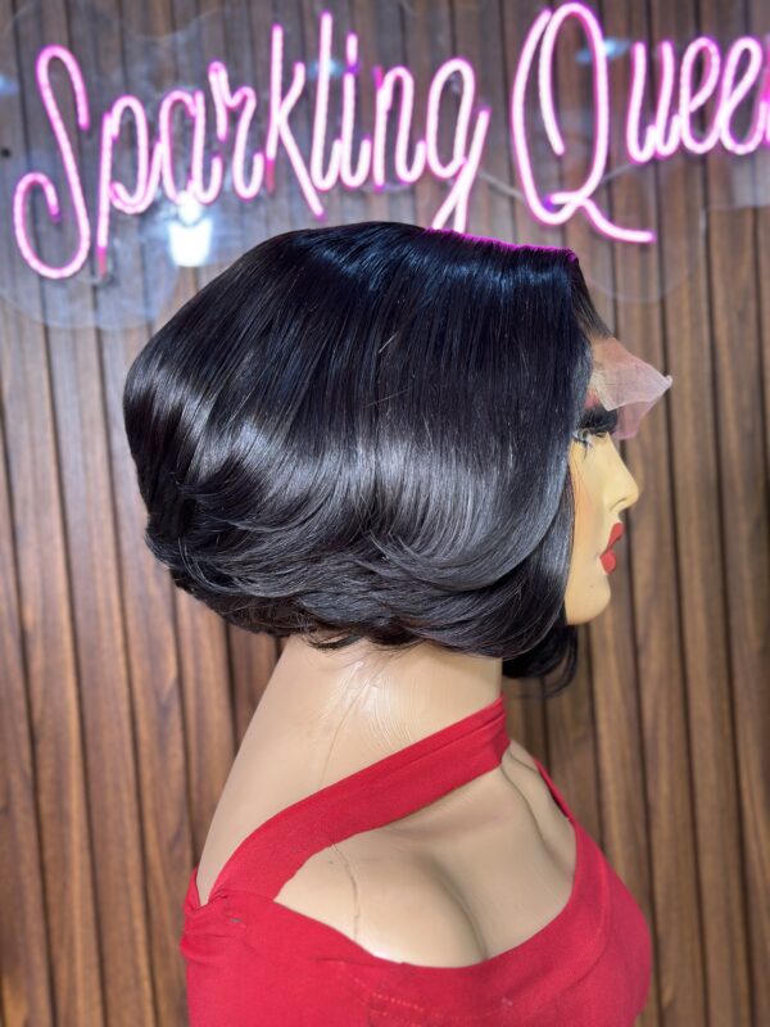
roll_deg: +3.6
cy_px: 514
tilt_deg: -2.6
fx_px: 1424
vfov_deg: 39.7
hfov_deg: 30.3
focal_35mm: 48
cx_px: 385
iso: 80
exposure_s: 1/213
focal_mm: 6.86
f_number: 1.78
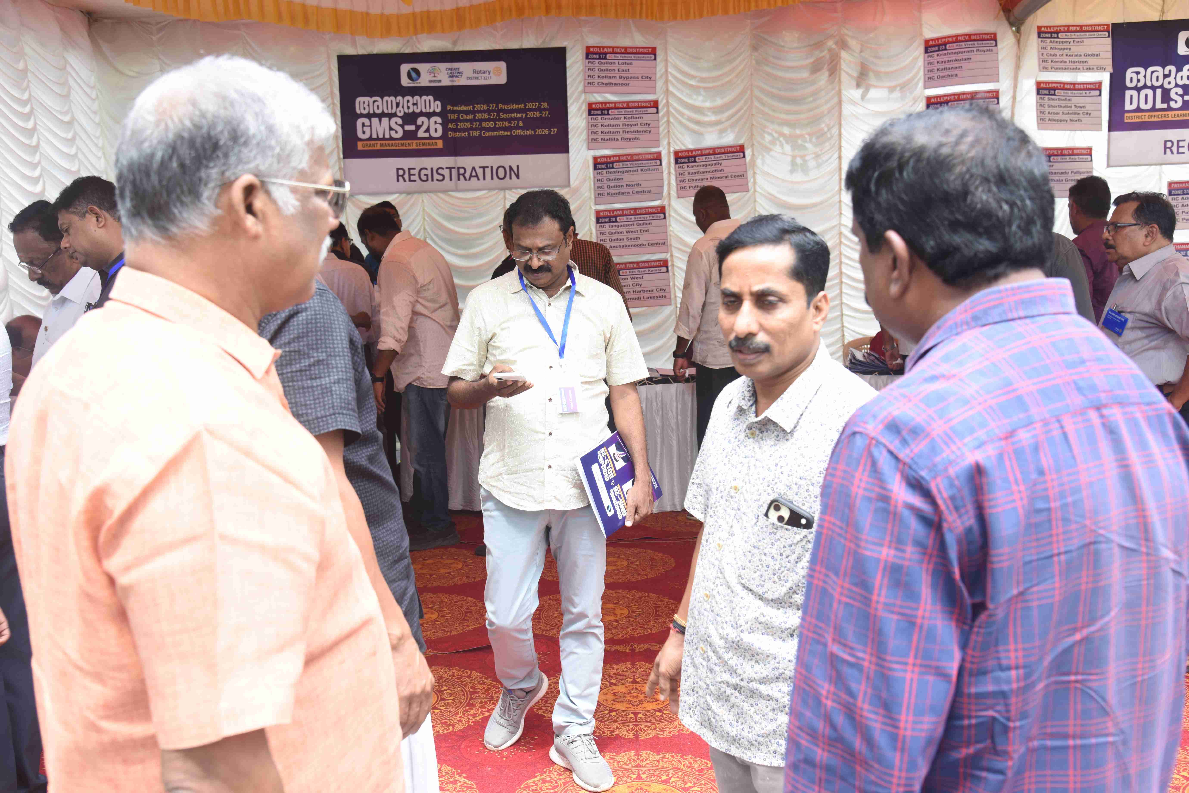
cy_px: 396
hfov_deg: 50.7
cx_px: 594
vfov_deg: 35.1
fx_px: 1255
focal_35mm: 38
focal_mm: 38
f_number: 6.3
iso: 250
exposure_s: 1/100
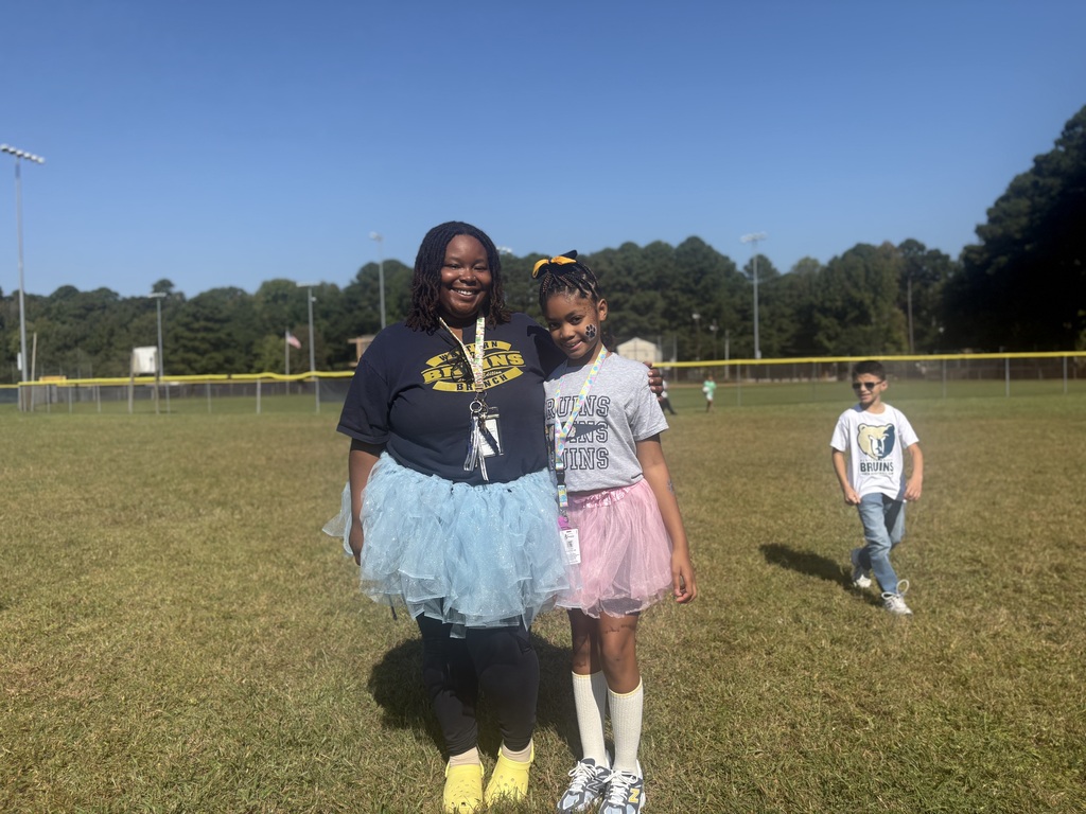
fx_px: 816
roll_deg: +1.6
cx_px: 543
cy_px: 407
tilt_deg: -1.7
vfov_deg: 53.1
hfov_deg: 67.3
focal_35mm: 26
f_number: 1.6
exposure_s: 1/3623
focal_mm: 5.96
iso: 50
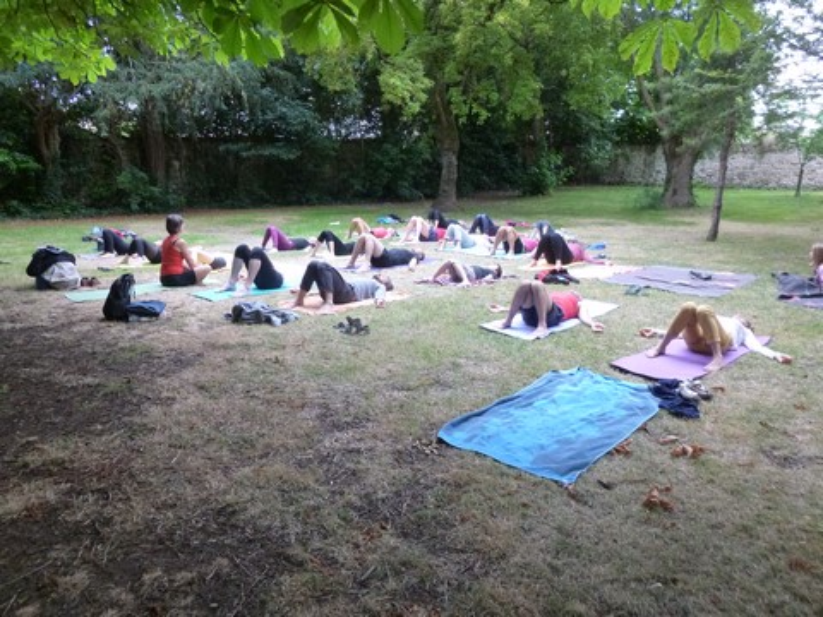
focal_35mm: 25
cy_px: 308
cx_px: 412
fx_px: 594
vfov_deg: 54.9
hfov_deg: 69.4
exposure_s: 1/50
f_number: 3.1
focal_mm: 4.5
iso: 400
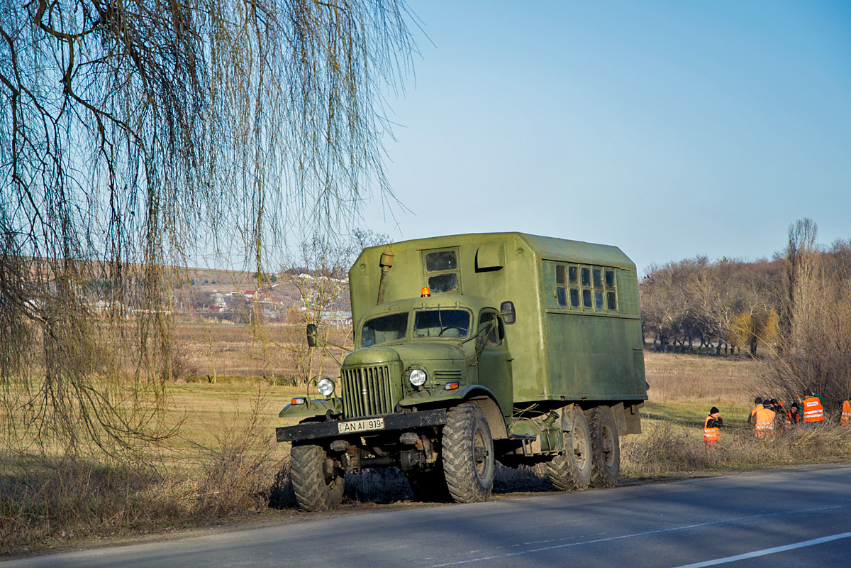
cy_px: 284
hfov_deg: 15.2
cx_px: 426
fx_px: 3191
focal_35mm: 135
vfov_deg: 10.2
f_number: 5.6
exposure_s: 1/160
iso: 110
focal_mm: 90
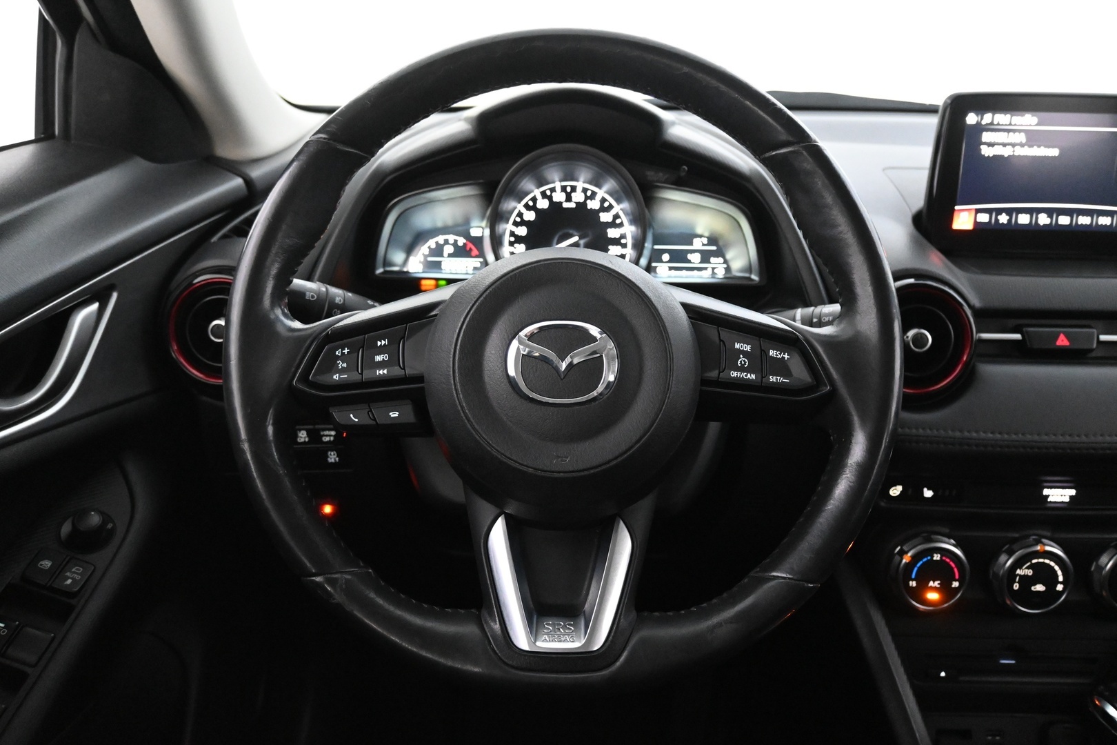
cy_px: 372
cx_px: 558
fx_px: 954
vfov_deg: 42.6
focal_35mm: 31
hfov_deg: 60.7
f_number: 3.8
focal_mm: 20.5
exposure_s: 1/30
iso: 6400
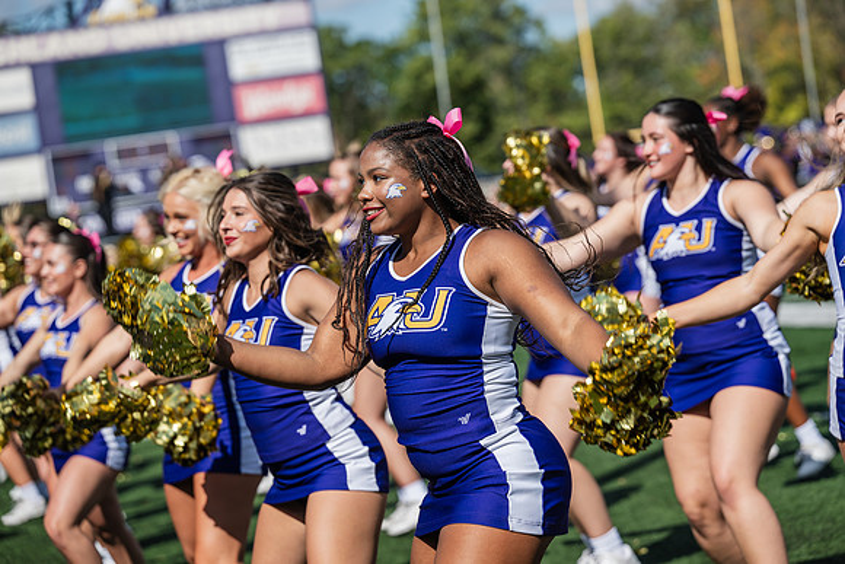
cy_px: 282
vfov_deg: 11.4
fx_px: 2817
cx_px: 422
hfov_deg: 17.1
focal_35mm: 120
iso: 100
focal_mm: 120
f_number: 4
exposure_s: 1/1250
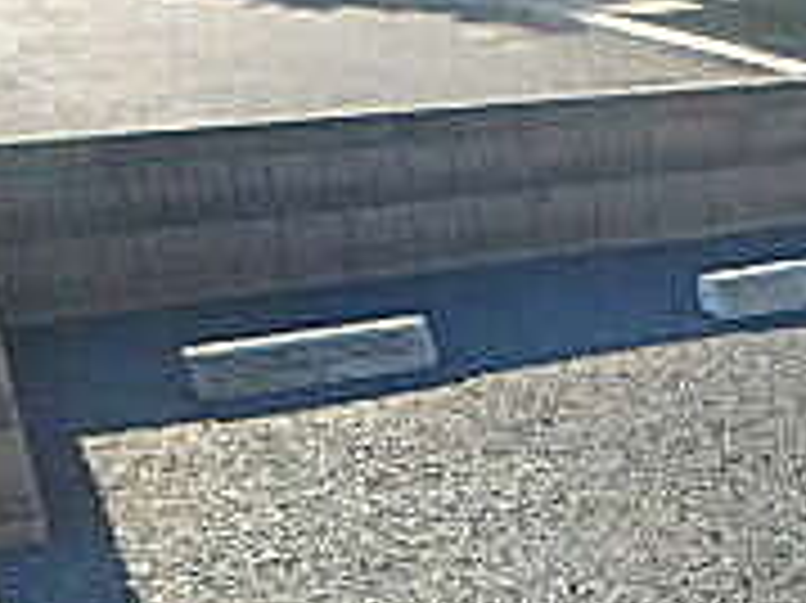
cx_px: 1351
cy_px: 526
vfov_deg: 19.3
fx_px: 1745
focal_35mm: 75
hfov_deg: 20.4
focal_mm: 3.7
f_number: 3.5
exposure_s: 1/500
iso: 125
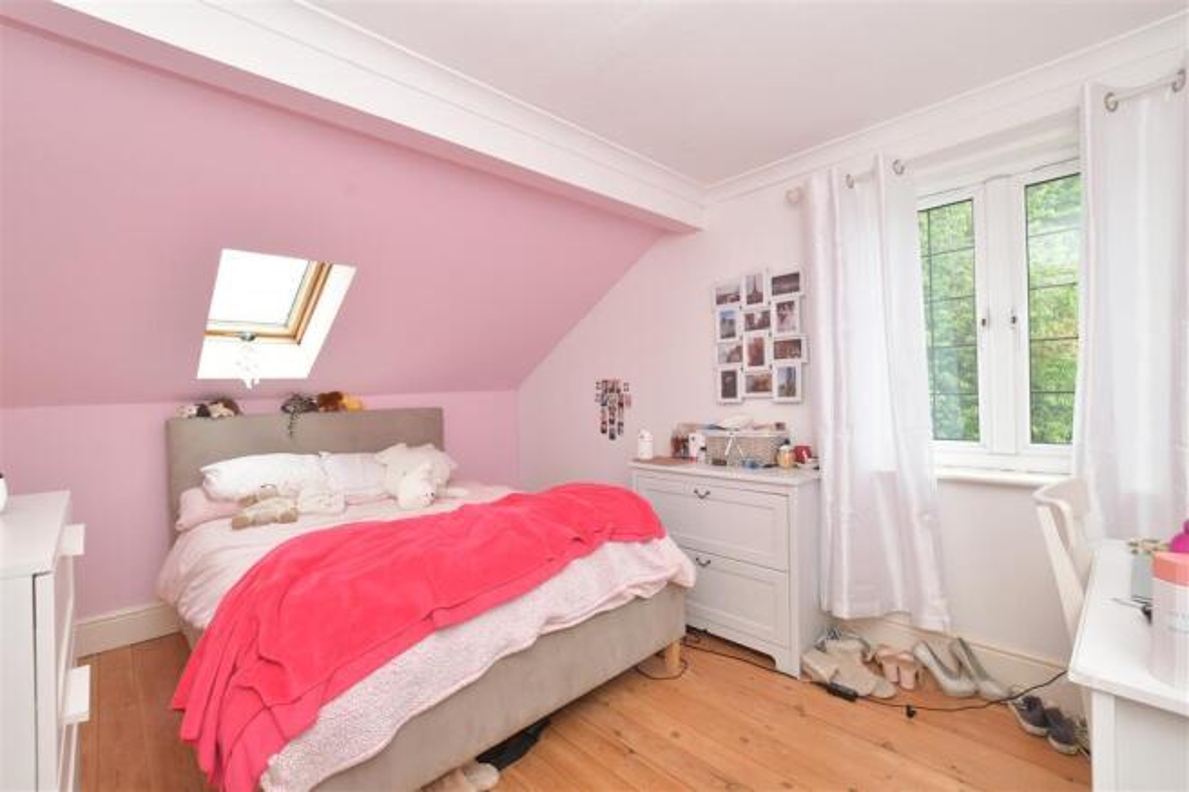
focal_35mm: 15
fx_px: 495
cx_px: 594
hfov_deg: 100.4
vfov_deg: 77.3
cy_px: 396
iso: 320
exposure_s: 1/30
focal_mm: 10
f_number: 8
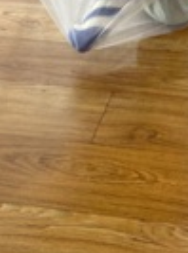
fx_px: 713
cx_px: 219
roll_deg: -2.5
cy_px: -99
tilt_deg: -17.4
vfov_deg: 18.3
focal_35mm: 98
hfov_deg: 14.6
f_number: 1.8
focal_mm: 4.25
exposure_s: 1/60
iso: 125
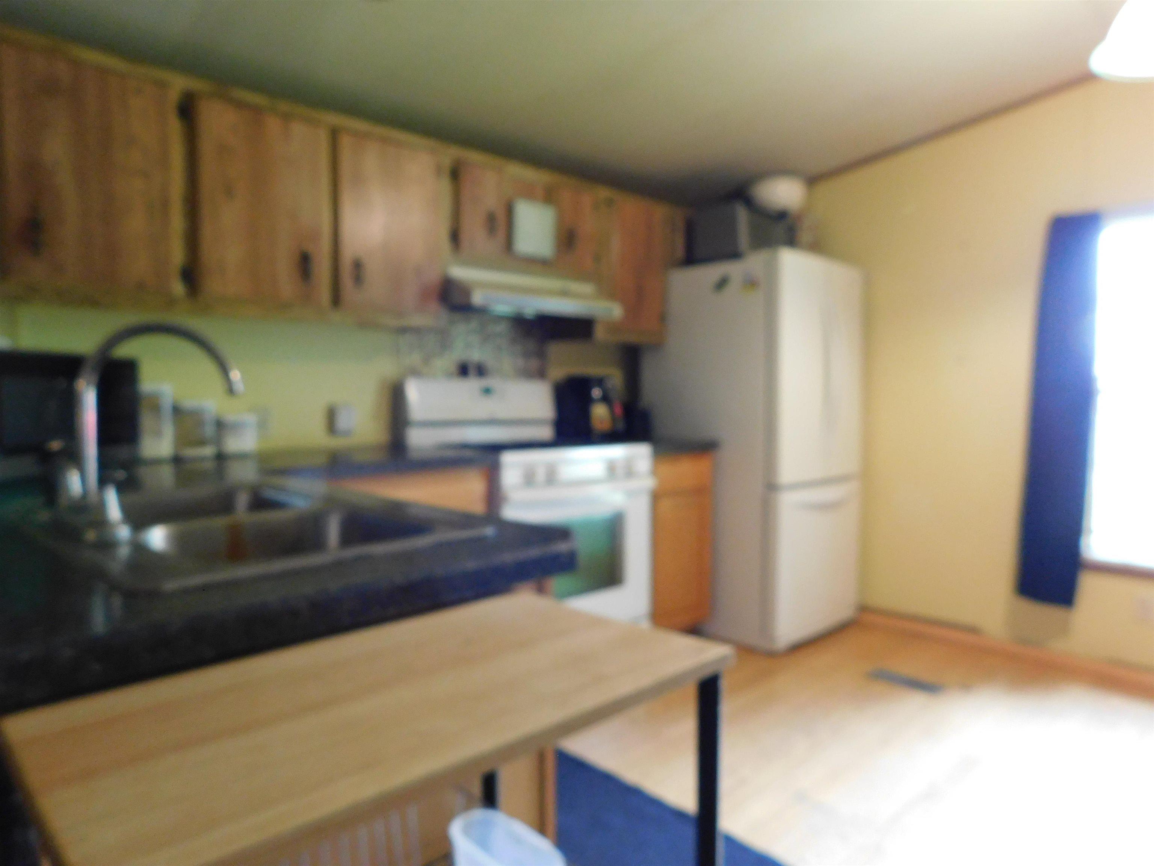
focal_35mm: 23
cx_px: 577
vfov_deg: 58.9
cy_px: 433
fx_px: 767
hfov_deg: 73.9
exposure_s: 1/20
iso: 400
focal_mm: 4
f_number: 3
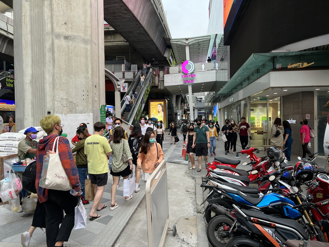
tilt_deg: -1.3
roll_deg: +1.0
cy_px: 124
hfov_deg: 67.3
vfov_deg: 53.1
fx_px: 247
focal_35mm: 26
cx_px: 164
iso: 32
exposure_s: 1/139
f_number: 1.5
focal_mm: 5.7
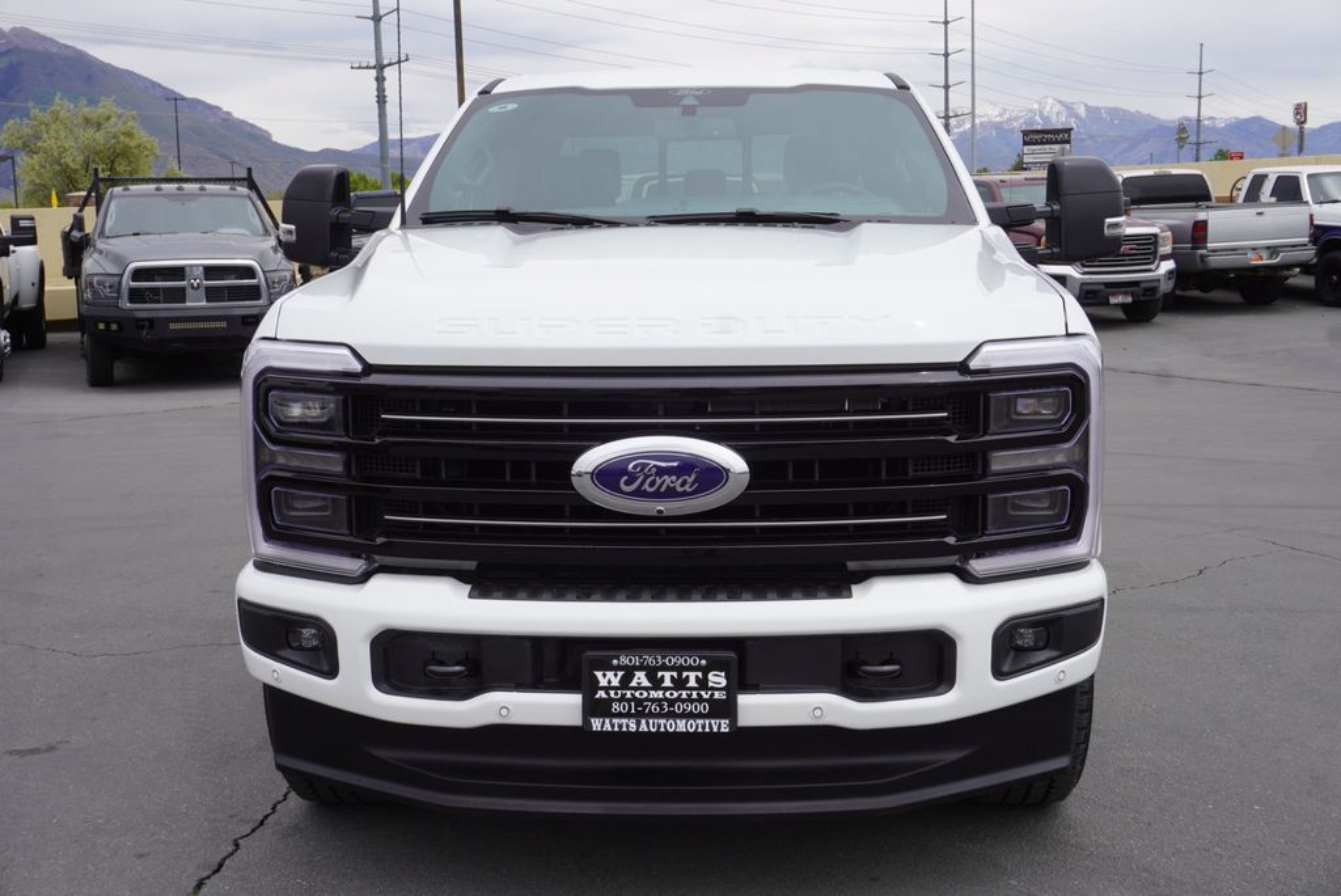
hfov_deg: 49.5
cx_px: 670
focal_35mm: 39
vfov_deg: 34.3
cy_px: 448
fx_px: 1454
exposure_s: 1/125
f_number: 10
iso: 100
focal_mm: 26
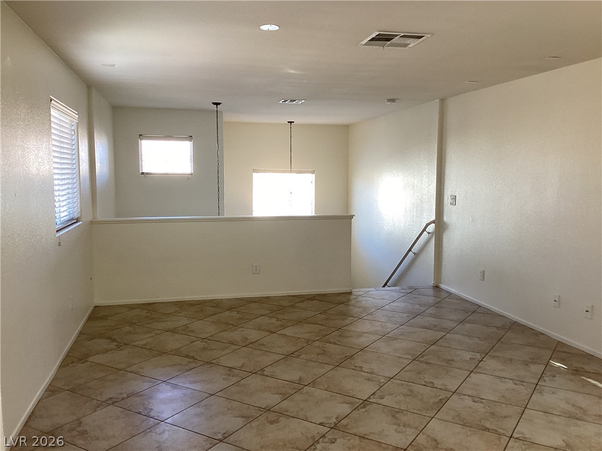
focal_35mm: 31
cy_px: 226
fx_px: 539
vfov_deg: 45.4
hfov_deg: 58.4
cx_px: 301
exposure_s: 1/50
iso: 50
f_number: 2.4
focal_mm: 3.3
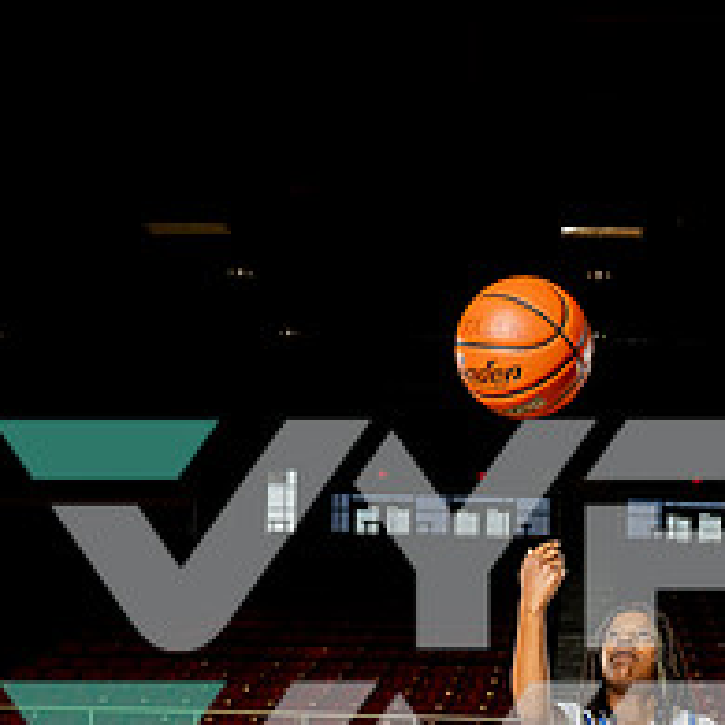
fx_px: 1256
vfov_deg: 29.1
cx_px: 550
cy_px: 799
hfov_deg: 31.6
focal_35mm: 53
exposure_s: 1/250
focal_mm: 27
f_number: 5.6
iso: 640
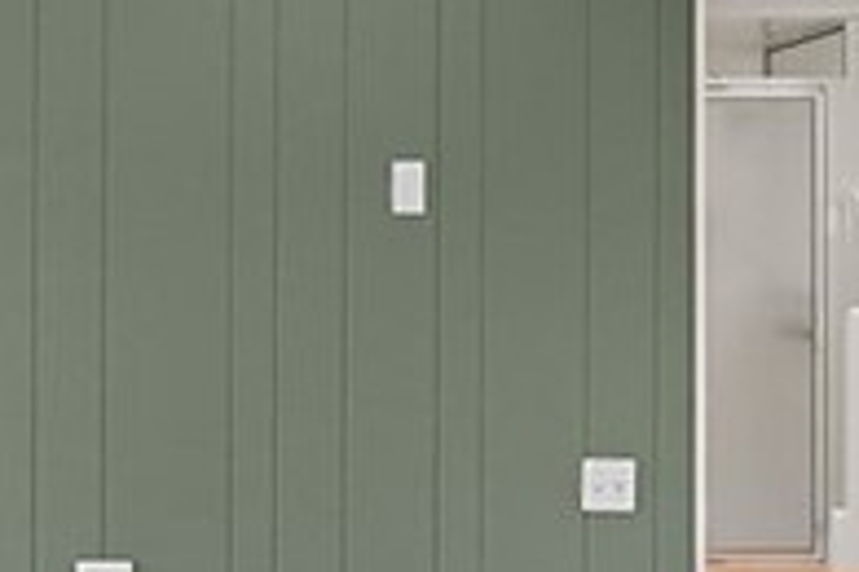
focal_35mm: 63
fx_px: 1503
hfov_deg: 31.1
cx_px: 167
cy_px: 229
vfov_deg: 21.5
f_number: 5.6
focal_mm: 12
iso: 1250
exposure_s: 1/8
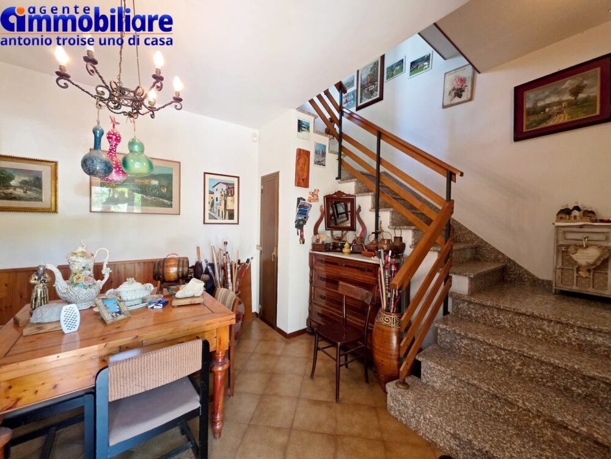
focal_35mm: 13
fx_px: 229
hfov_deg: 106.2
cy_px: 230
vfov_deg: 89.9
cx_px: 306
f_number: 1.9
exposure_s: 1/50
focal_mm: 2.2
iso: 200
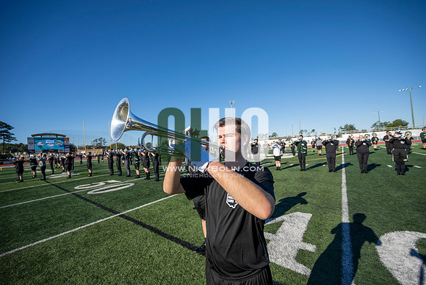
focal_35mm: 14
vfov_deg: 81.2
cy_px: 142
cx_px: 213
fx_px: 166
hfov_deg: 104.2
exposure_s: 1/2000
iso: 160
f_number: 4
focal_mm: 14
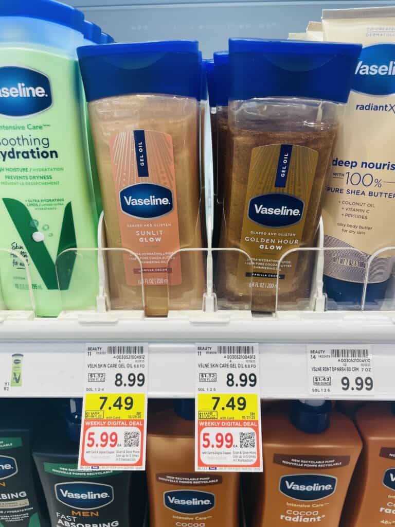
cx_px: 198
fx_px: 396
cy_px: 264
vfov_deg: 67.3
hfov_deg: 53.1
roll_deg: +1.8
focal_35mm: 26
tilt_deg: -21.4
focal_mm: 4.2
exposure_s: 1/120
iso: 100
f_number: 1.6
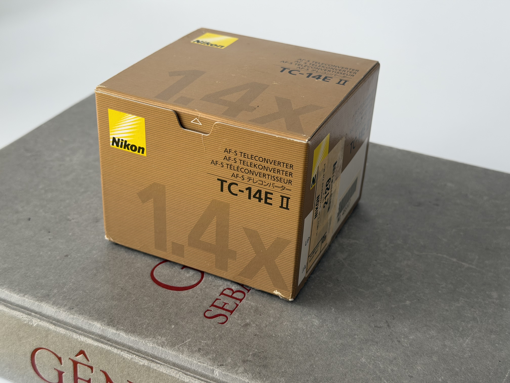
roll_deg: -2.2
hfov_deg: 39.7
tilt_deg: -32.3
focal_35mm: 48
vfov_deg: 30.3
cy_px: 192
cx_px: 255
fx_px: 707
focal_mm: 6.76
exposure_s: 1/166
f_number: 1.78
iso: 50
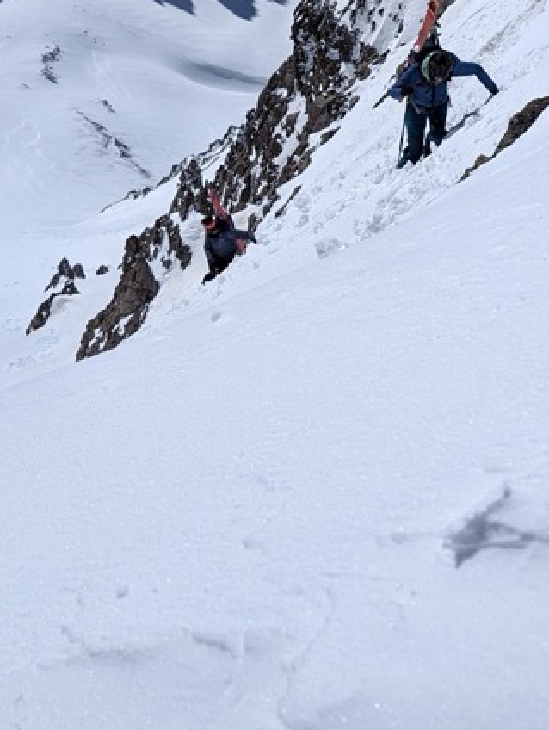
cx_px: 352
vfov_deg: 29.1
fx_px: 1224
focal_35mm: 58
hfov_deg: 25.2
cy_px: -127
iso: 26
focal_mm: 6.9
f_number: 1.68
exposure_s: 1/5291
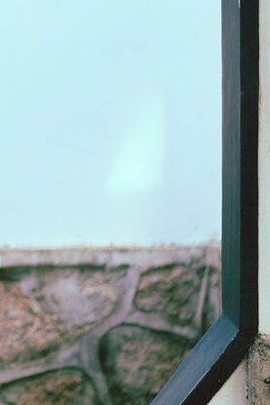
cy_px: -91
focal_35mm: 369
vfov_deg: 5.6
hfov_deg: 3.7
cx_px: -212
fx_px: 4158
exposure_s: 1/640
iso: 100
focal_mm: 85
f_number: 2
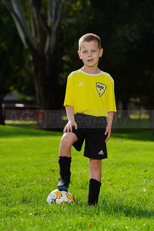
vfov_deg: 12.0
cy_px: 116
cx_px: 77
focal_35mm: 171
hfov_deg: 8.0
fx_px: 1098
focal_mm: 171
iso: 100
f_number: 8
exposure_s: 1/200
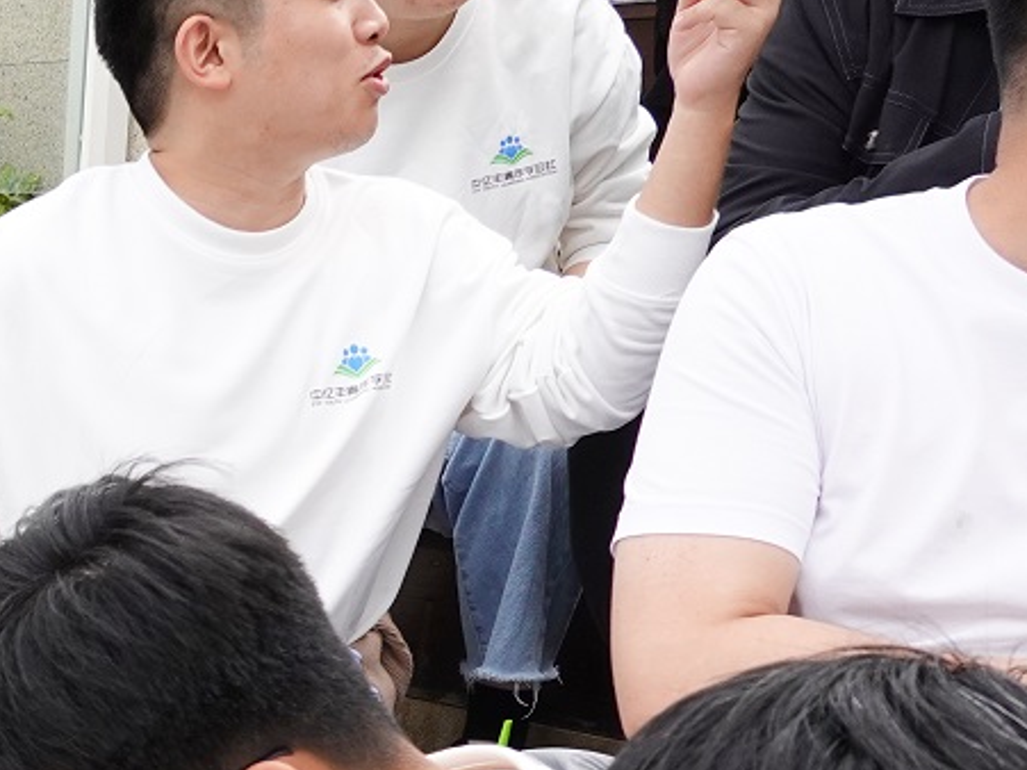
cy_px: 1021
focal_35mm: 70
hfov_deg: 24.5
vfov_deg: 19.3
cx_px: -278
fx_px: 2076
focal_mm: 9
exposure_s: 1/640
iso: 200
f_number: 2.8
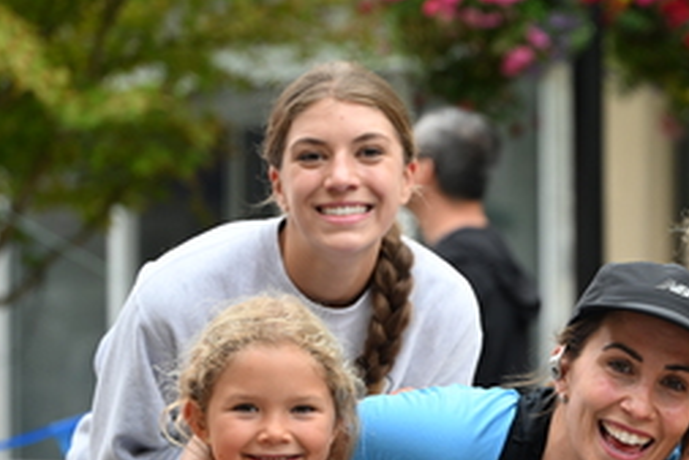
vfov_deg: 9.0
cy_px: 271
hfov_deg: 13.4
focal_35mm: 152
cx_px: 629
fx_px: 2911
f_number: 2.8
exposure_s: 1/1600
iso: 640
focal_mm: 70
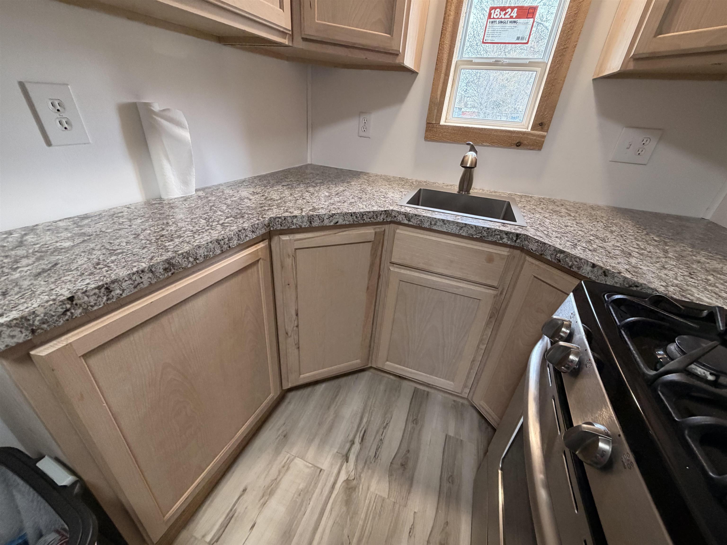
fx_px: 294
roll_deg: -3.1
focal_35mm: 14
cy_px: 272
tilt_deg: -28.4
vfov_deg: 85.7
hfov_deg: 102.1
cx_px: 364
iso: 320
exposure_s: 1/60
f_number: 2.2
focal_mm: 2.22
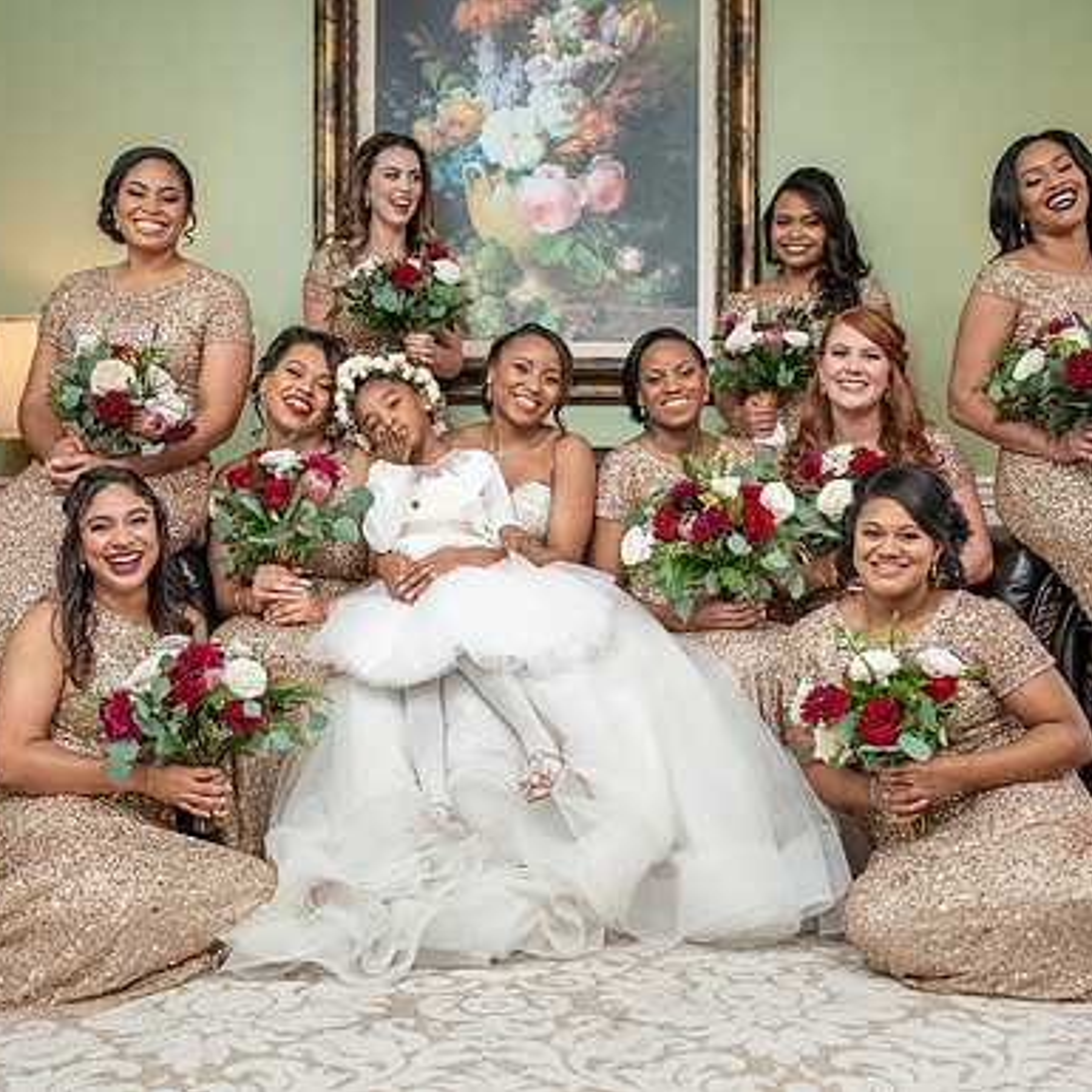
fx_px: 1570
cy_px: 565
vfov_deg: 38.3
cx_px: 551
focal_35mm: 44
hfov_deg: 38.3
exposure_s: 1/250
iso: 2000
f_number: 5.6
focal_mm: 31
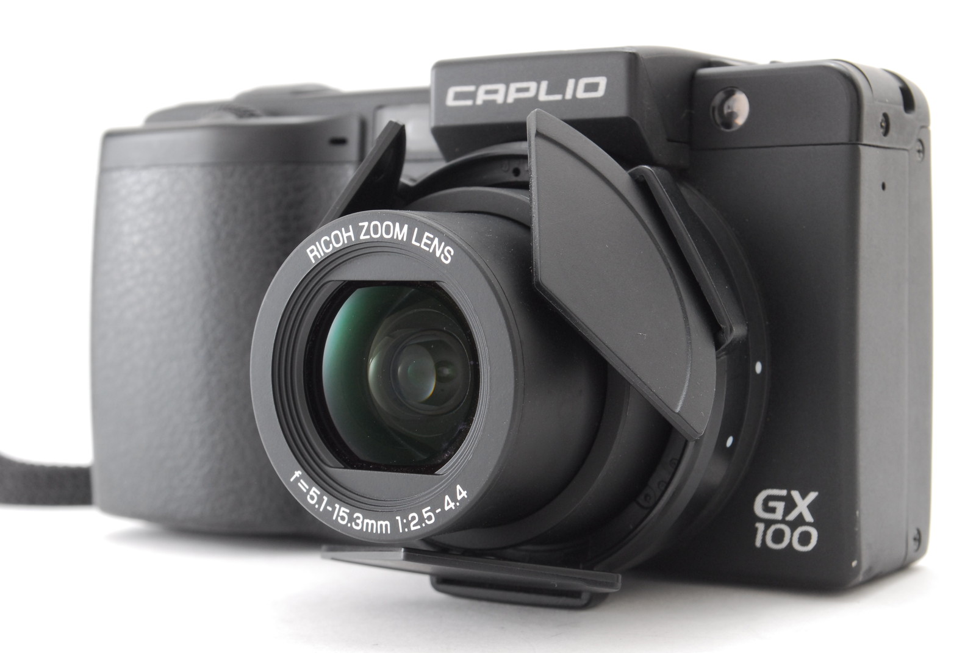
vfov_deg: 19.0
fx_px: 1954
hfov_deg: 28.0
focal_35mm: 72
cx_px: 488
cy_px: 326
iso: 400
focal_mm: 48
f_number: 18
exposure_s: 1/100
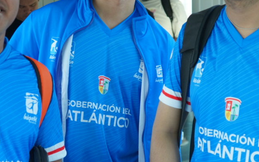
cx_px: 121
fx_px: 642
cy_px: 79
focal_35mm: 91
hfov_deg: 22.8
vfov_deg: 14.4
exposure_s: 1/160
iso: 320
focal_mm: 34
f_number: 4
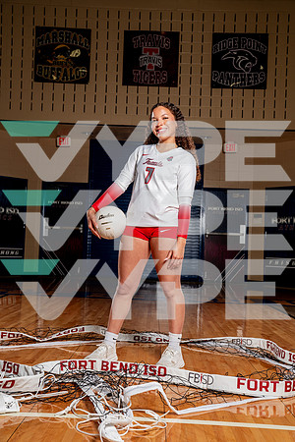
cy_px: 221
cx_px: 148
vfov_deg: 44.5
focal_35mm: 44
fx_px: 541
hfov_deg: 30.5
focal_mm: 44
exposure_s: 1/250
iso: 200
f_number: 5.6
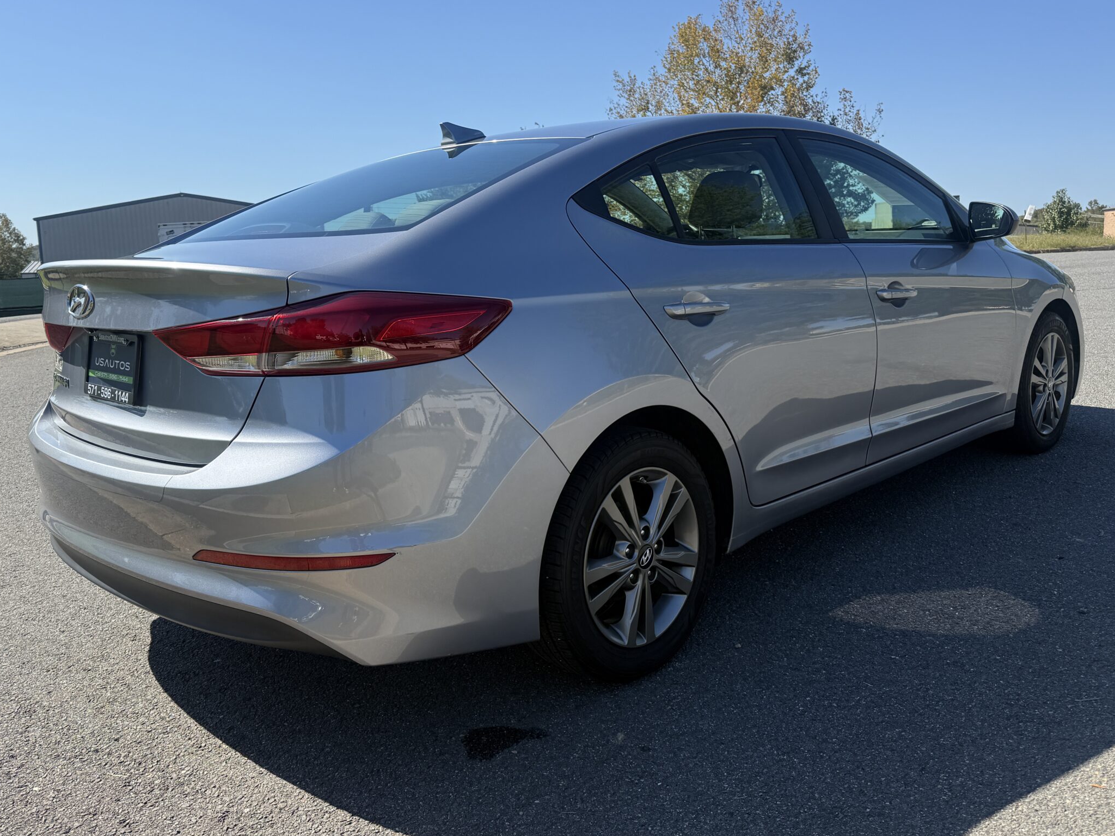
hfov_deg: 59.9
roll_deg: +1.9
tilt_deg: -7.5
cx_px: 532
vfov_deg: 46.8
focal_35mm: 30
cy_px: 387
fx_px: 966
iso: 80
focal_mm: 6.76
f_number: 1.78
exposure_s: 1/3584
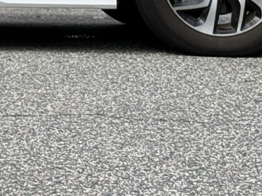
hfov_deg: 7.6
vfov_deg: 5.6
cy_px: -249
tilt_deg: +3.9
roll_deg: -1.3
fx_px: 1938
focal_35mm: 256
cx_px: -173
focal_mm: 6.76
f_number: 1.78
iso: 64
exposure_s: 1/5587
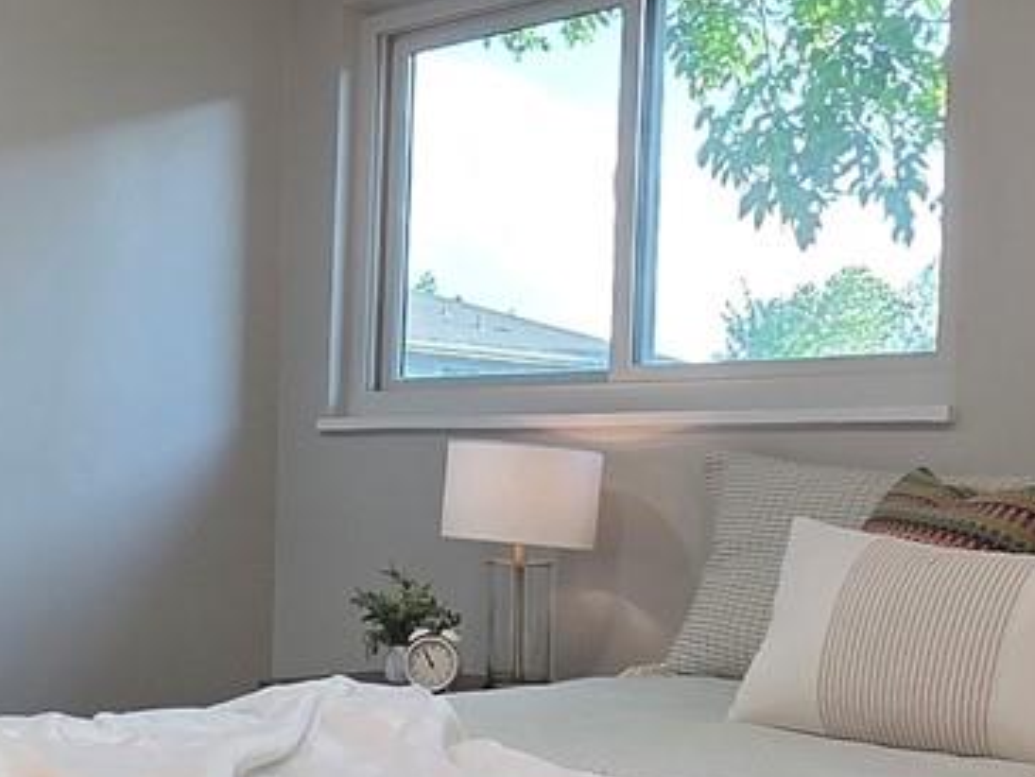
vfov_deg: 25.4
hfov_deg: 33.3
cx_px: 298
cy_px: 564
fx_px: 1705
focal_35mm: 57
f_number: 2.2
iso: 160
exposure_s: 1/120
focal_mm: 2.2
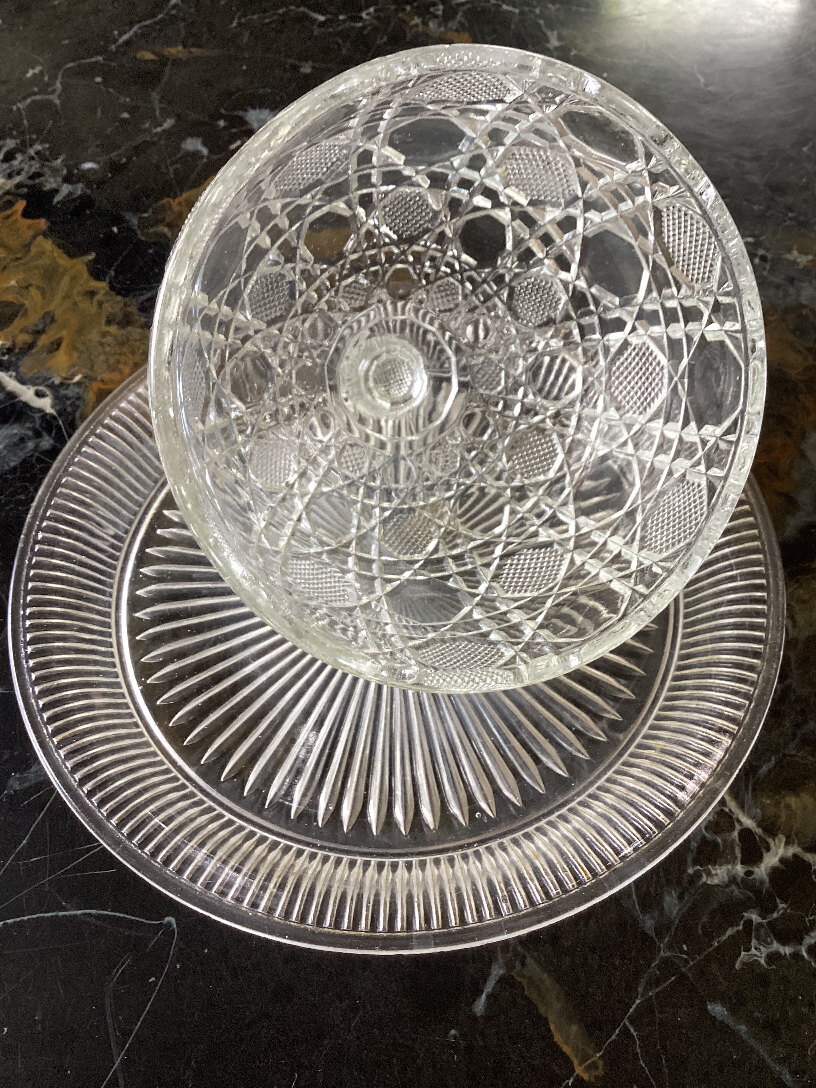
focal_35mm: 31
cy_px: 544
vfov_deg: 58.4
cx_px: 408
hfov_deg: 45.4
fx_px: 974
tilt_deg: -55.8
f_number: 2.4
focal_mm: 3.3
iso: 80
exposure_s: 1/60
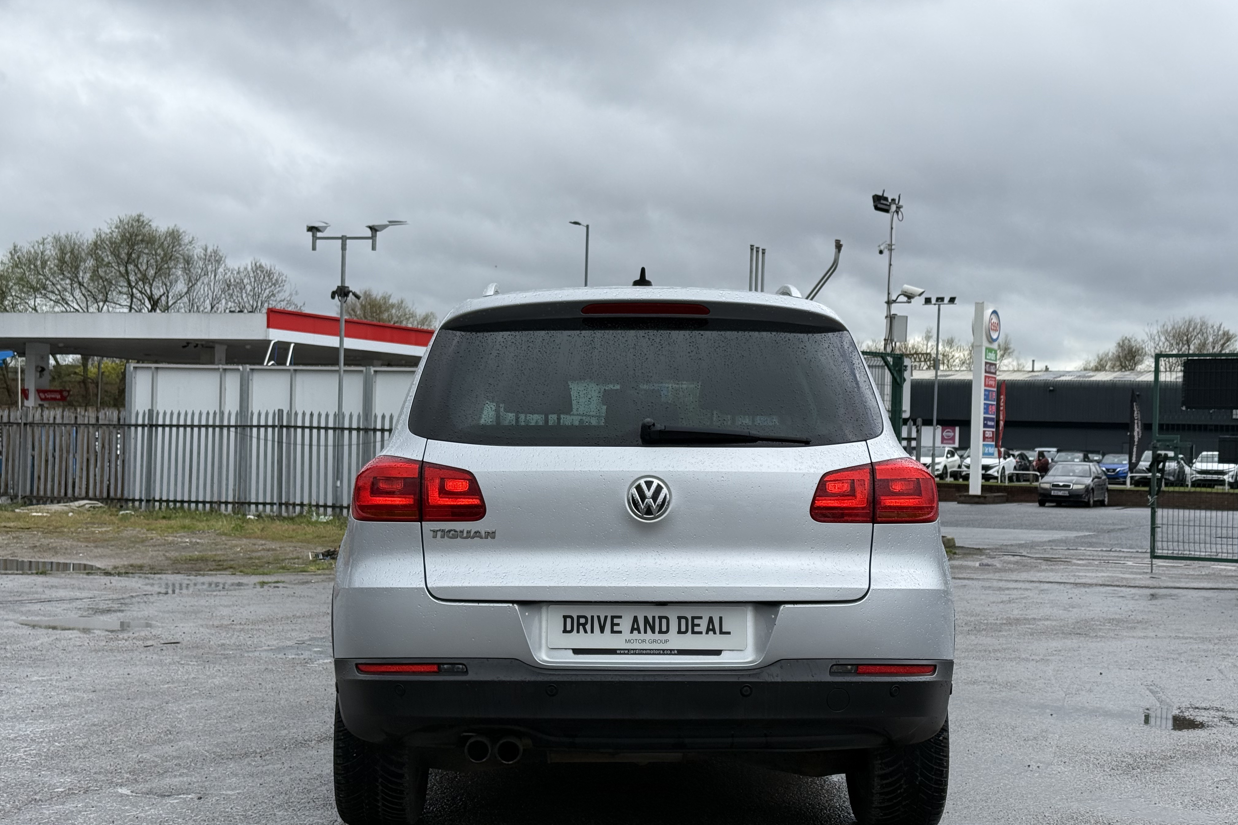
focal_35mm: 50
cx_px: 619
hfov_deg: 39.6
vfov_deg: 27.0
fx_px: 1719
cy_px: 461
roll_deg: -1.4
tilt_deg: +0.0
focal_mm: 6.76
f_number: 1.78
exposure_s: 1/2088
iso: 64
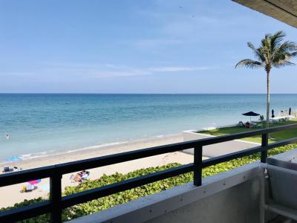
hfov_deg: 63.4
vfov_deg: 49.7
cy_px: 112
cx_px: 148
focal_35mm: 28
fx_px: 240
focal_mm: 3.99
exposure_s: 1/2519
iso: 20
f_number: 1.8
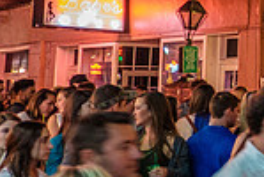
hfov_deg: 16.0
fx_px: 772
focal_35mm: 105
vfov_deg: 12.9
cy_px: -13
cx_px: 494
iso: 3200
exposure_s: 1/30
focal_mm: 18
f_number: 2.8
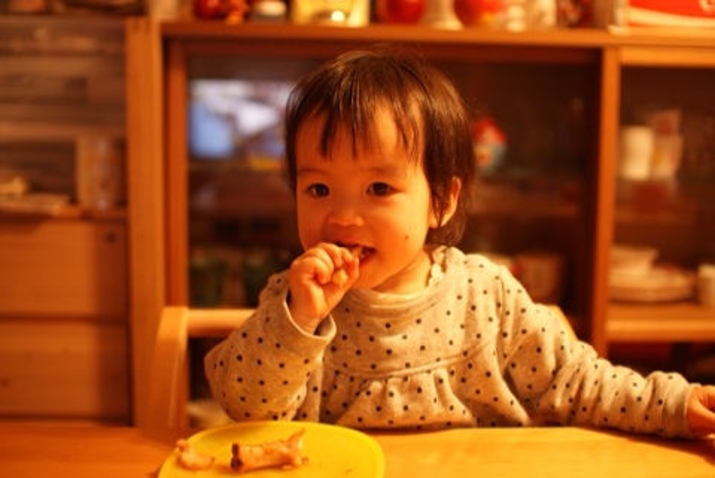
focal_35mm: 45
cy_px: 239
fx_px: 895
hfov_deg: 43.6
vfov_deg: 29.9
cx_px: 358
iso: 400
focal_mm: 30
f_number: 1.7
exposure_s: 1/20
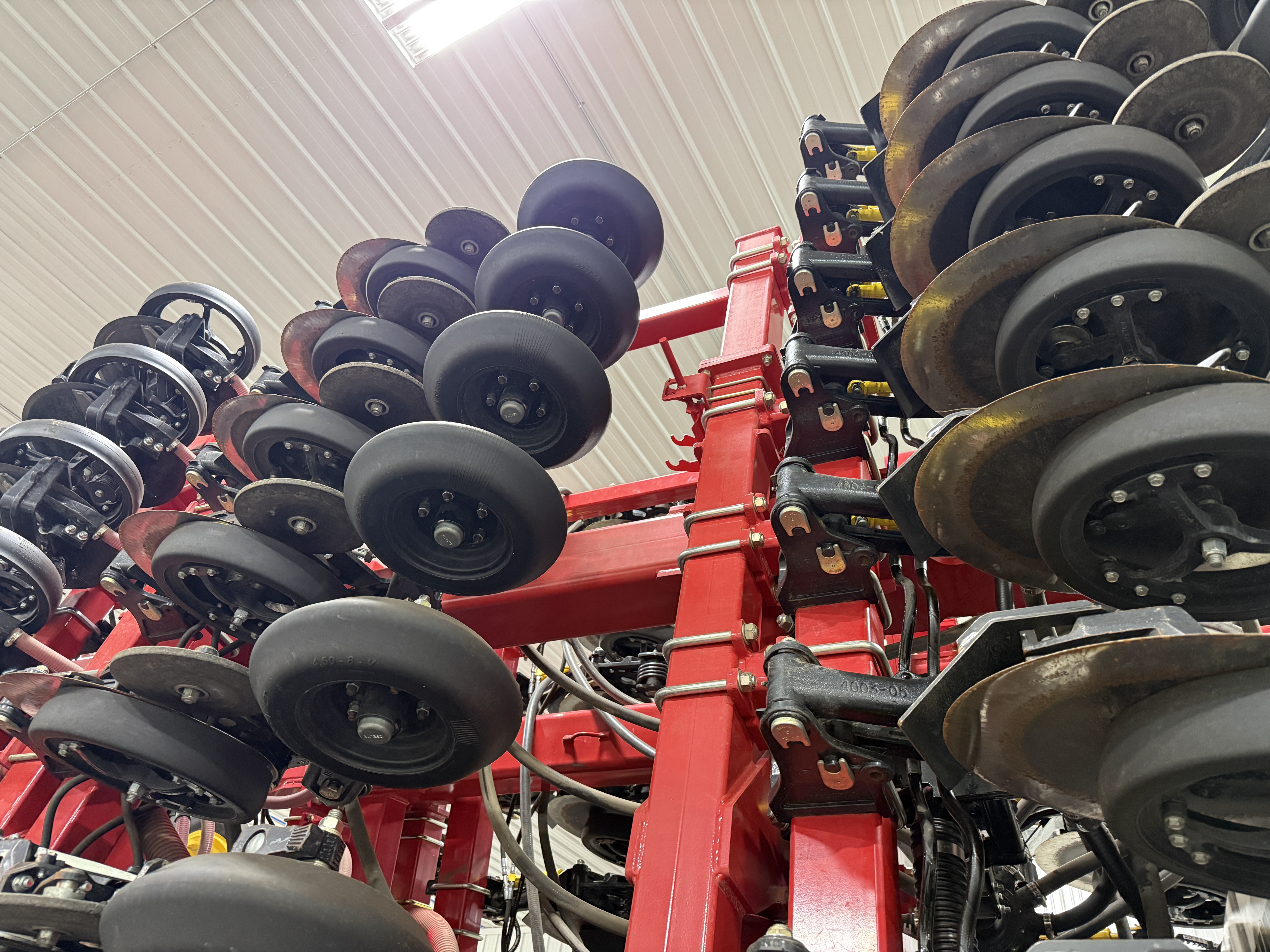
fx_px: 881
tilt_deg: +41.5
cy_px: 476
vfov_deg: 56.8
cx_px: 635
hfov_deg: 71.6
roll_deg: -8.9
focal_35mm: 24
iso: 640
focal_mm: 6.76
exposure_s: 1/60
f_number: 1.78
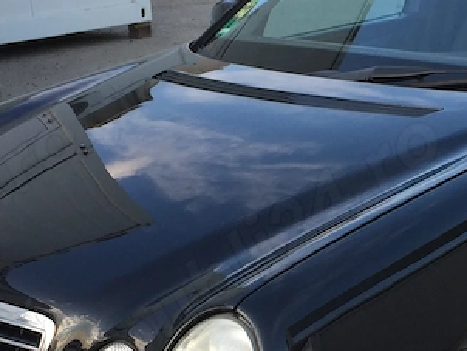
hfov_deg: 19.9
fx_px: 1296
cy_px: 272
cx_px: 453
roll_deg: +1.9
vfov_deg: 15.3
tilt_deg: -16.9
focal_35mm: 96
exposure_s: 1/209
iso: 32
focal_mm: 4.15
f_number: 2.2
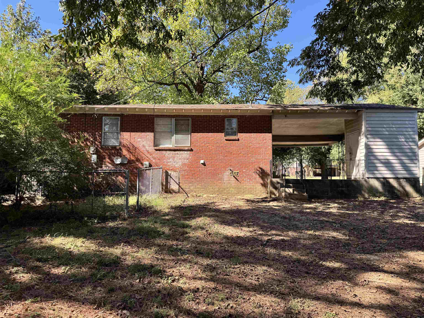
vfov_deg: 56.8
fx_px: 294
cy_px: 159
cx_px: 212
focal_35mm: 24
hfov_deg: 71.6
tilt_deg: +4.2
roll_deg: +0.0
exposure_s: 1/739
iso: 80
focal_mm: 6.76
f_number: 1.78
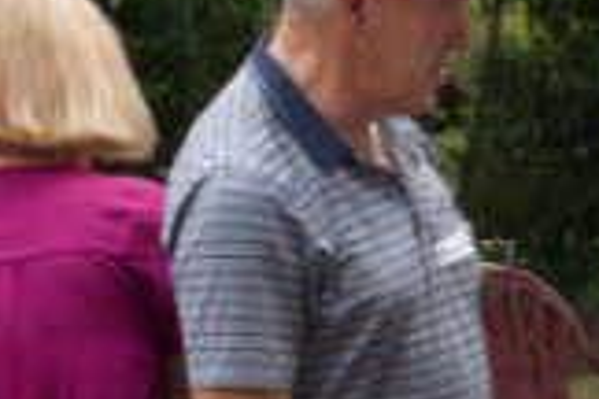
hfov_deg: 9.9
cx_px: 1298
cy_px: 674
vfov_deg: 7.1
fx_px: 3161
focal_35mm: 190
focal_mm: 30
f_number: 16
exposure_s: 1/50
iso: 320
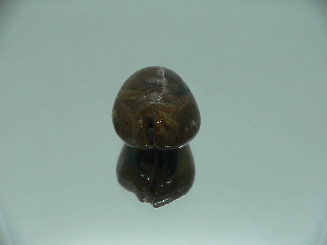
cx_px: 164
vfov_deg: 40.7
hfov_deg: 52.6
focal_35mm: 35
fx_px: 331
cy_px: 122
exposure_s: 1/60
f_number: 2.8
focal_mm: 4.6
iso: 80
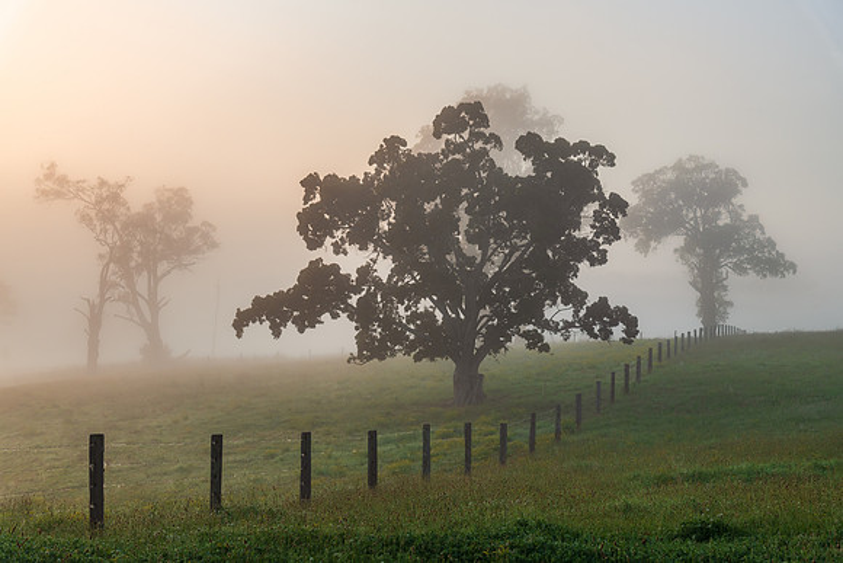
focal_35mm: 65
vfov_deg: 20.9
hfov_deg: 31.0
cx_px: 422
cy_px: 282
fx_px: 1522
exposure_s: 1/80
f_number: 8
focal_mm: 65
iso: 125
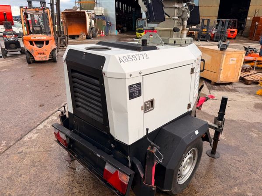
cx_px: 131
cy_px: 98
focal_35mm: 24
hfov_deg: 71.6
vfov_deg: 56.8
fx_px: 182
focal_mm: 6.76
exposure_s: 1/2801
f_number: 1.78
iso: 80
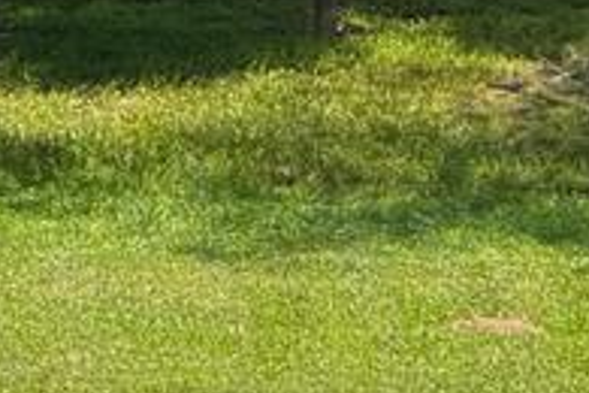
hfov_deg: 3.1
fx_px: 10748
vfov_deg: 2.1
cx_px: -299
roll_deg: +2.1
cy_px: -284
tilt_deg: -6.5
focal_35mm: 657
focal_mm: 15.66
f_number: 2.8
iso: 64
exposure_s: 1/707
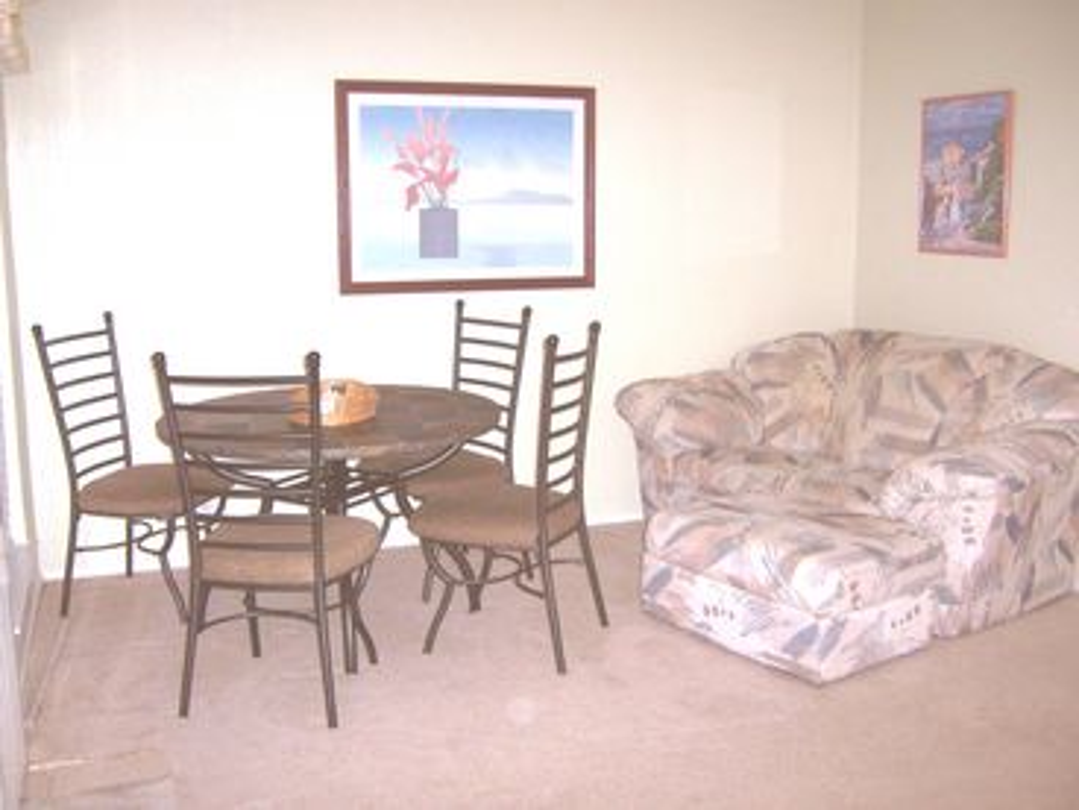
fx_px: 1122
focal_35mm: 36
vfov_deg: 39.7
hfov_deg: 51.4
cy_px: 405
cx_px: 540
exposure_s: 1/60
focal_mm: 6
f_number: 2.8
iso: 125
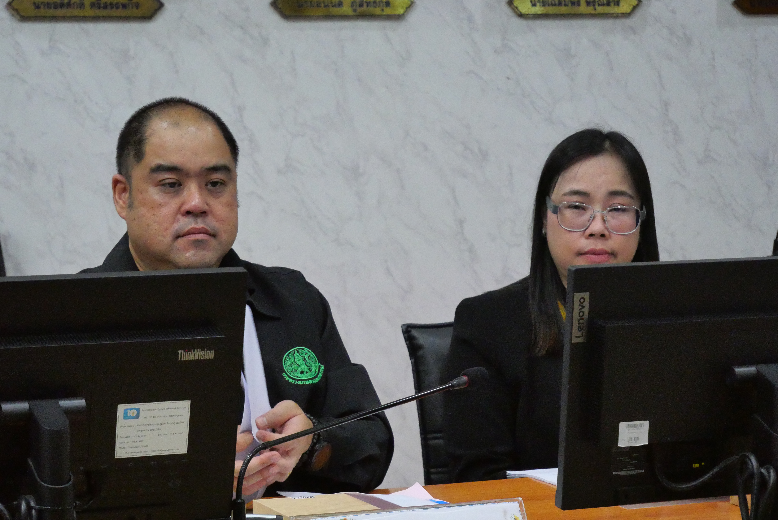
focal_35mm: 110
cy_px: 260
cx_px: 389
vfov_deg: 12.5
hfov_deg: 18.6
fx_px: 2379
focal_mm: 53
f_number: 5.6
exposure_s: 1/160
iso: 6400
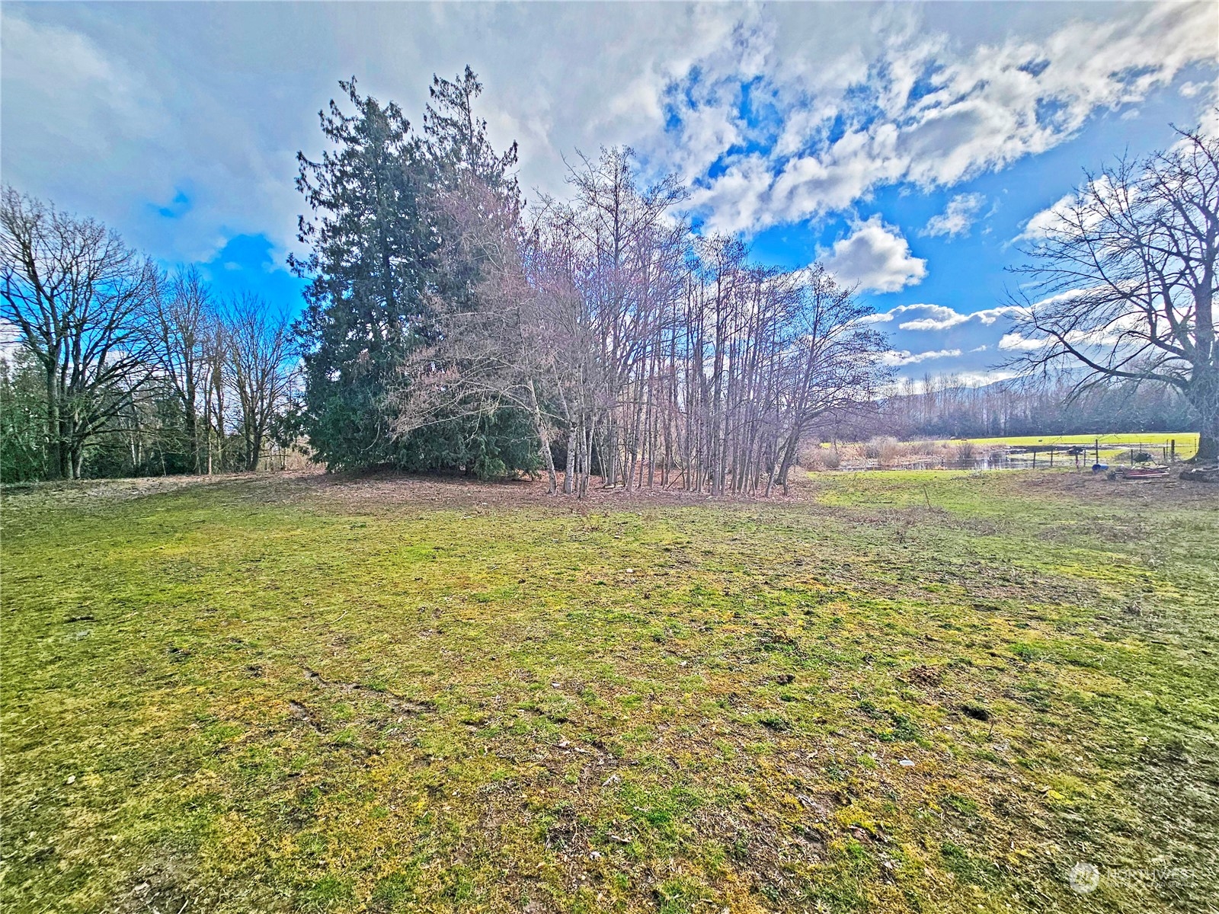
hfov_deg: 106.2
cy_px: 457
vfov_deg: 89.9
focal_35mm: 13
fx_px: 458
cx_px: 610
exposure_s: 1/2265
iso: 50
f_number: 2.2
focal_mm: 2.2
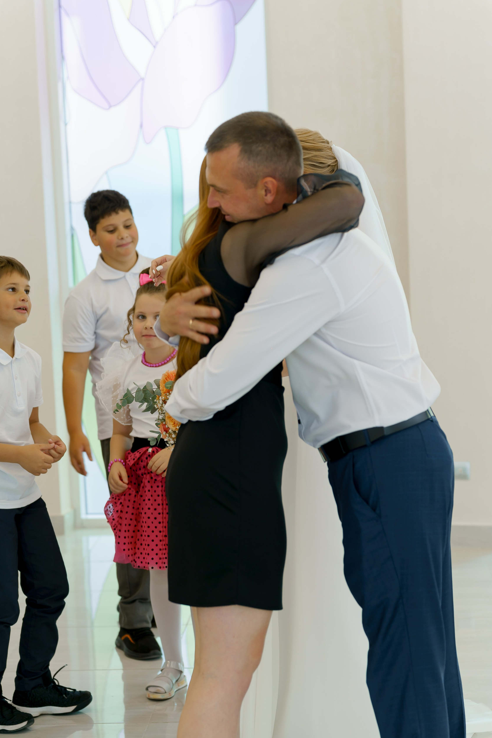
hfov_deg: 17.9
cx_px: 243
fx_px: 1558
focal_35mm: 76
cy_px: 418
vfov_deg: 26.6
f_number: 3.2
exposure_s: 1/125
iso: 250
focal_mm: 67
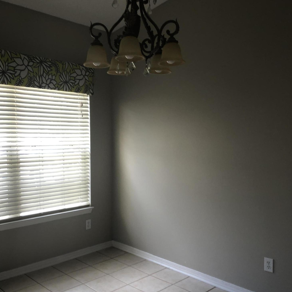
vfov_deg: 48.1
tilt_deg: -7.3
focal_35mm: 34
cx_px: 143
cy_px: 178
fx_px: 324
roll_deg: +0.3
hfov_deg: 48.4
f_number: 1.8
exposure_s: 1/40
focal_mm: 3.99
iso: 25
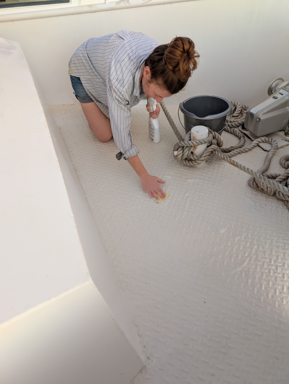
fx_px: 266
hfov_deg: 56.9
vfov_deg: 71.5
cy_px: 192
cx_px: 144
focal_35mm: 24
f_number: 1.68
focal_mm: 6.9
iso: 705
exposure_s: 1/197
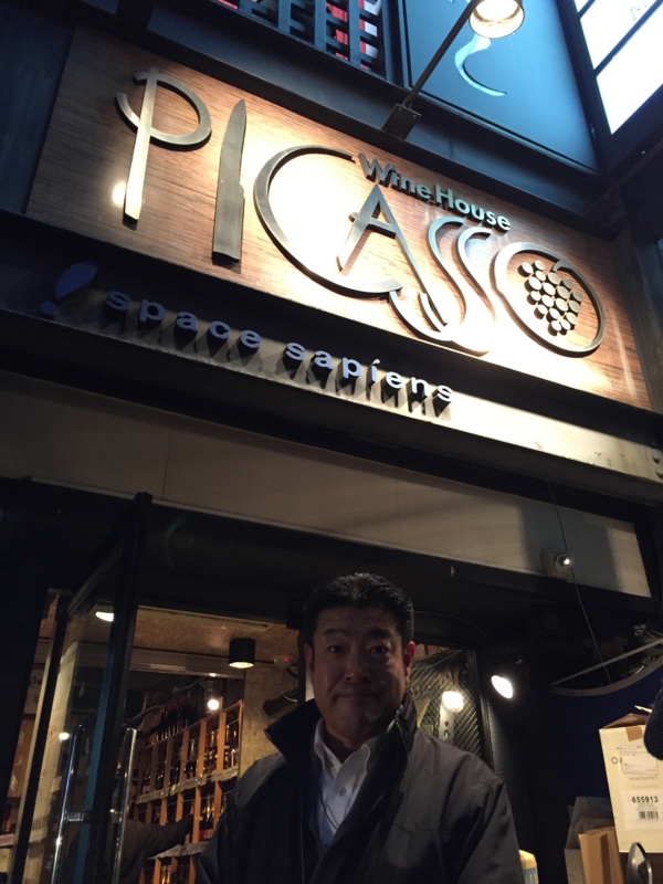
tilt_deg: +31.2
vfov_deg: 61.7
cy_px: 442
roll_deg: +0.1
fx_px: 741
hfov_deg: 48.2
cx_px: 332
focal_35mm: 29
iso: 250
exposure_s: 1/30
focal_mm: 4.15
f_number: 2.2
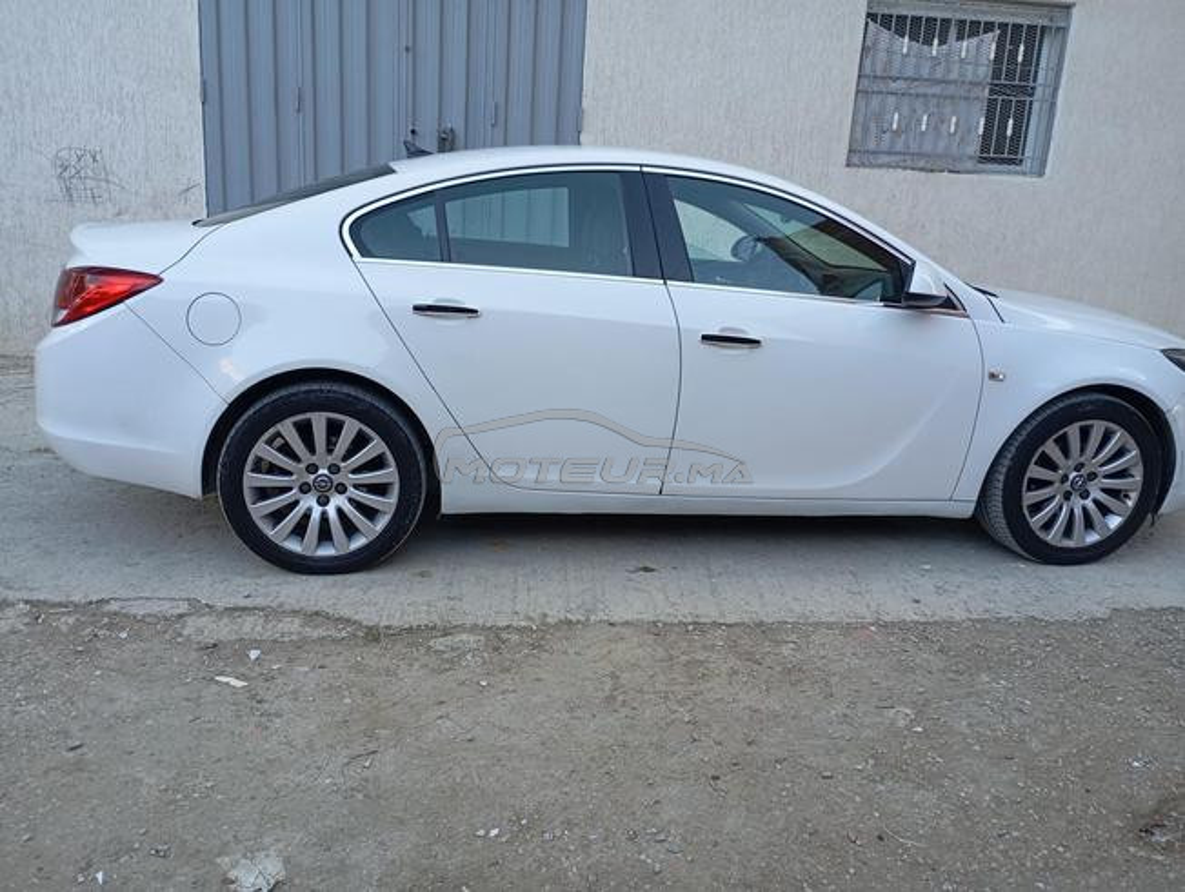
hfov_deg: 63.4
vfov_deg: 49.9
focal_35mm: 28
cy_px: 446
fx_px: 960
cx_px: 592
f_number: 1.8
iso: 116
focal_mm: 4.27
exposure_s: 1/50
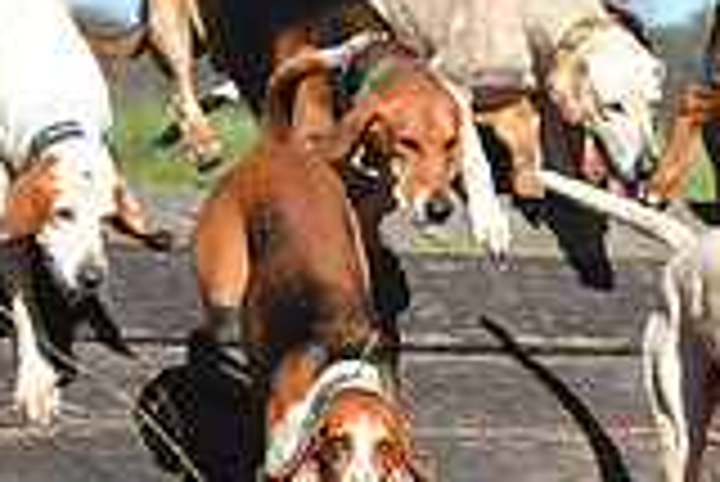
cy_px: 493
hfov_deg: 3.7
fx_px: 11090
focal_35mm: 554
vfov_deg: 2.5
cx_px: 783
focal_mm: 102
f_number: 5.6
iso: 400
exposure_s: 1/1600
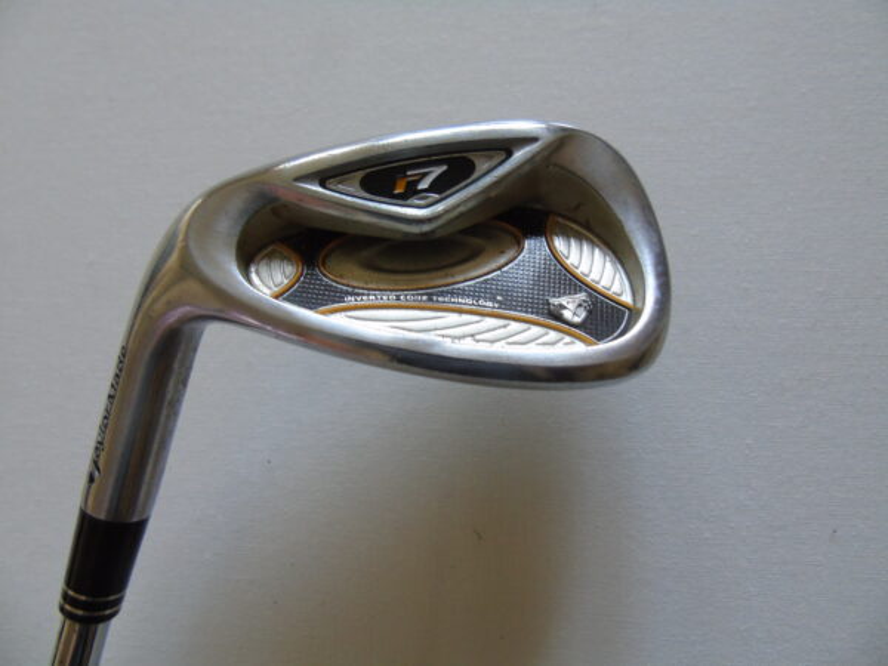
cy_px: 333
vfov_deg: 54.9
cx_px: 444
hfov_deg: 69.4
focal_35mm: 25
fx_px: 641
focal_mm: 4.4
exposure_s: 1/30
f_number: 3.4
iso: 320
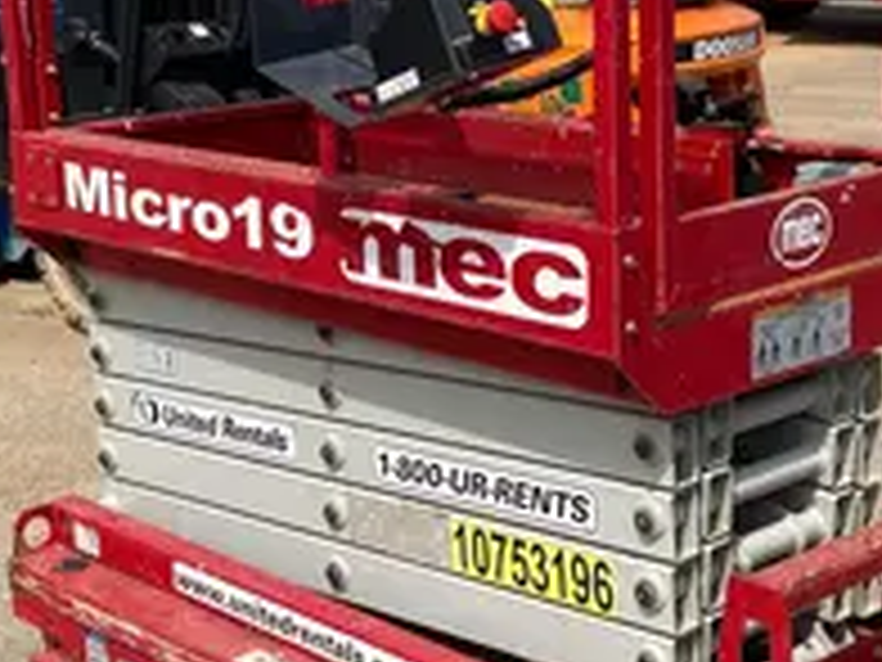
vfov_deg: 20.1
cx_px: 472
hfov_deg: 26.7
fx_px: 1860
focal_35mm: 73
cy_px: 205
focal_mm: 4.25
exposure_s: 1/4115
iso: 32
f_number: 1.8
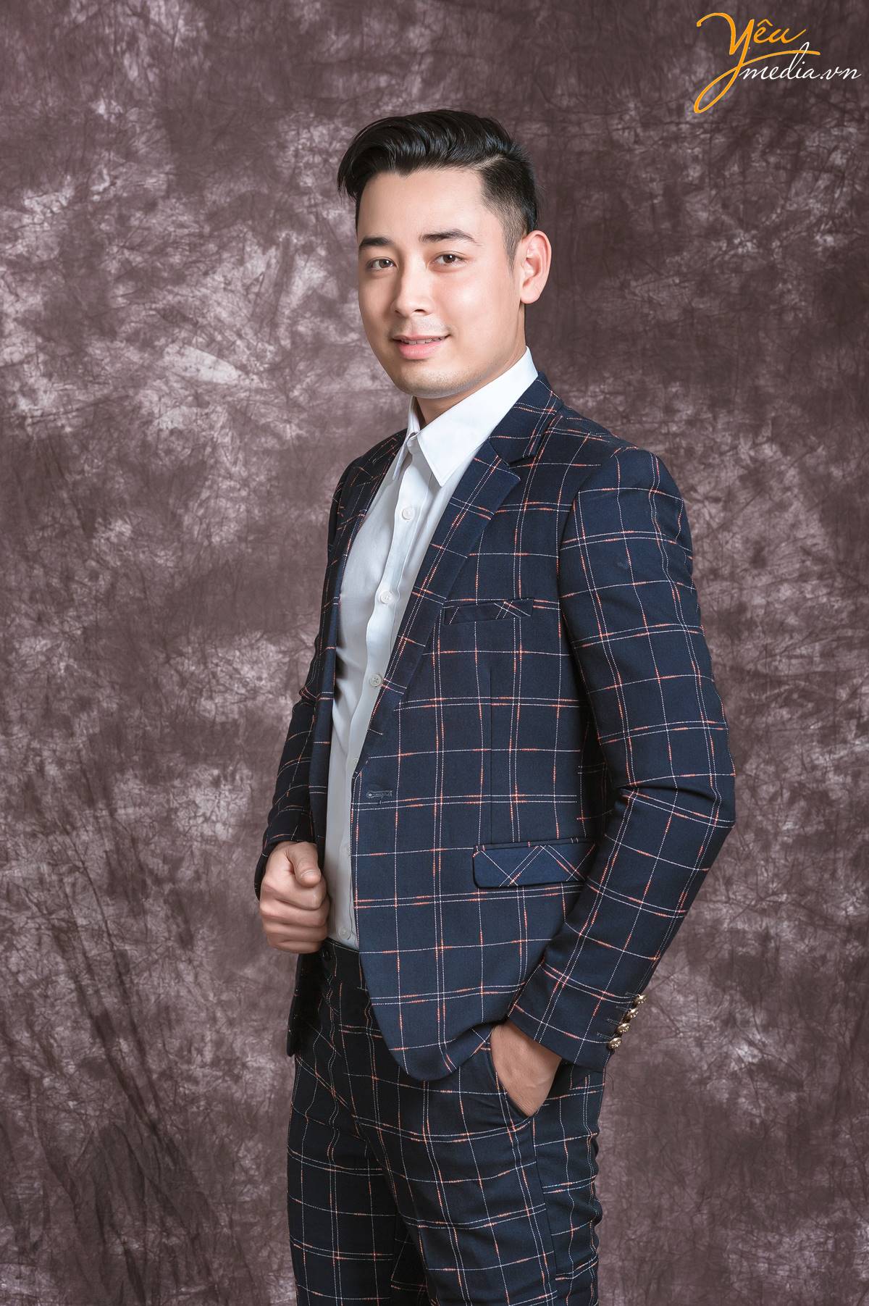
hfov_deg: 16.1
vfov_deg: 23.9
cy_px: 653
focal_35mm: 85
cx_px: 434
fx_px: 3081
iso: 100
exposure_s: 1/160
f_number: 9
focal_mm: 85
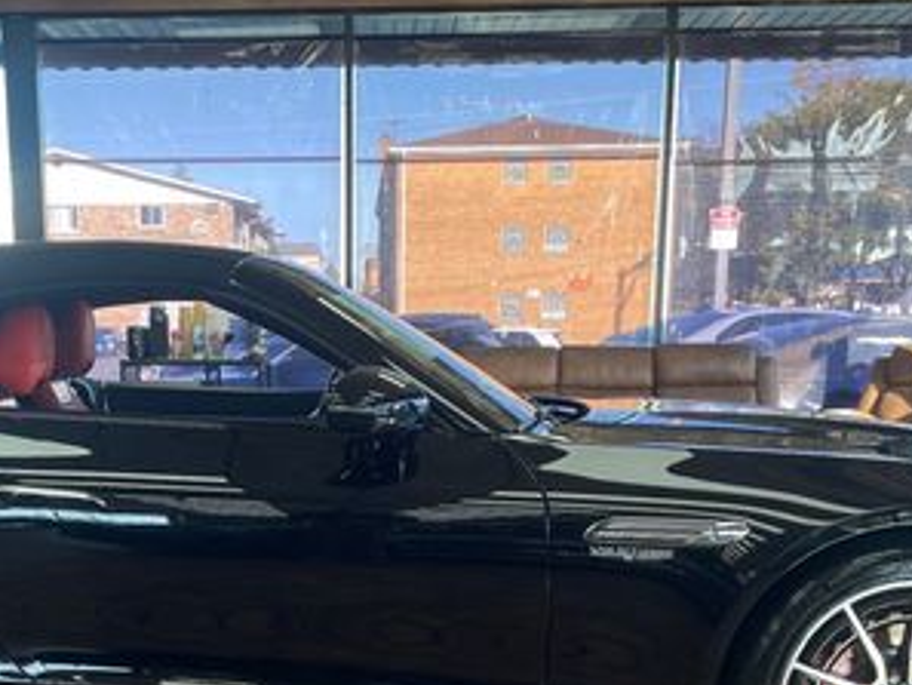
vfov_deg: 24.9
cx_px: 292
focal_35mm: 56
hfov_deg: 34.0
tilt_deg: -12.3
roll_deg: +1.6
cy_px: 679
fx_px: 1476
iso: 40
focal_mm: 4.2
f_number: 1.6
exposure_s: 1/120
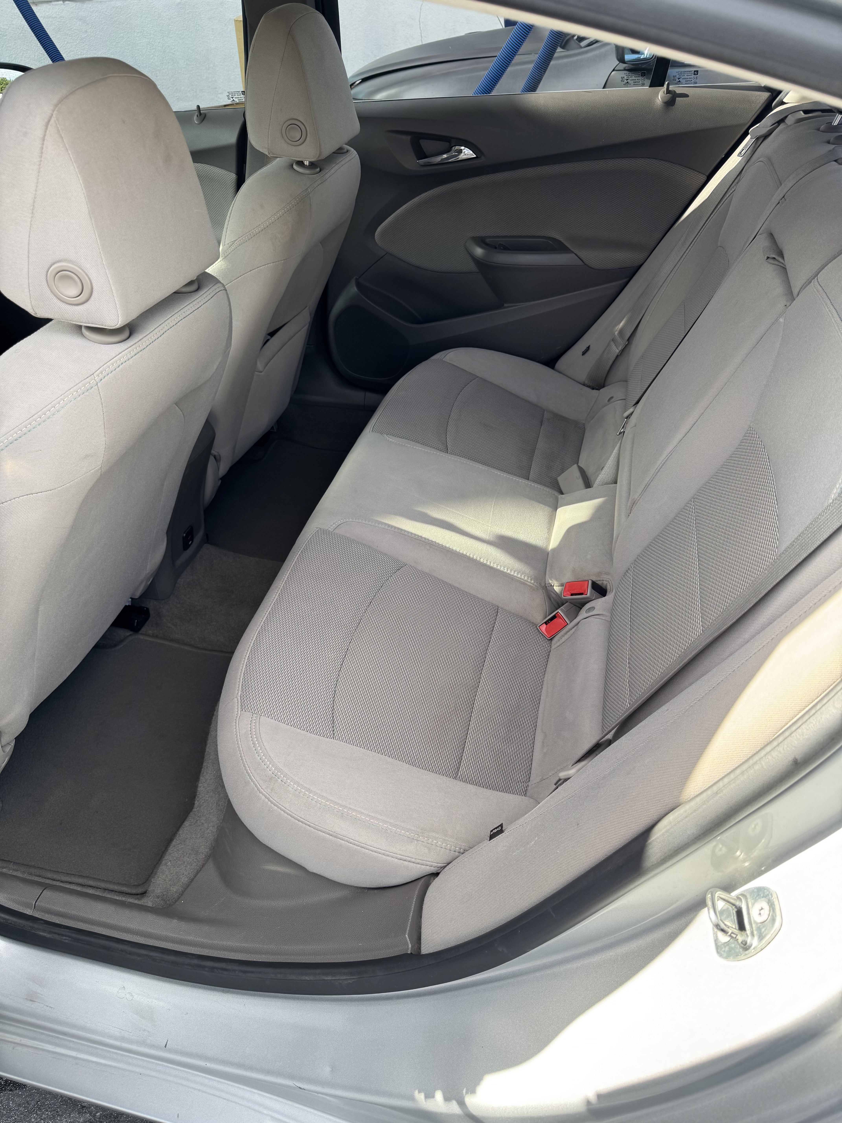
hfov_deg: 56.8
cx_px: 421
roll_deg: +1.6
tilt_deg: -38.6
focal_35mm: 24
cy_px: 562
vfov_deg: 71.6
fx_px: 778
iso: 64
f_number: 1.78
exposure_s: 1/207
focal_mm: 6.76
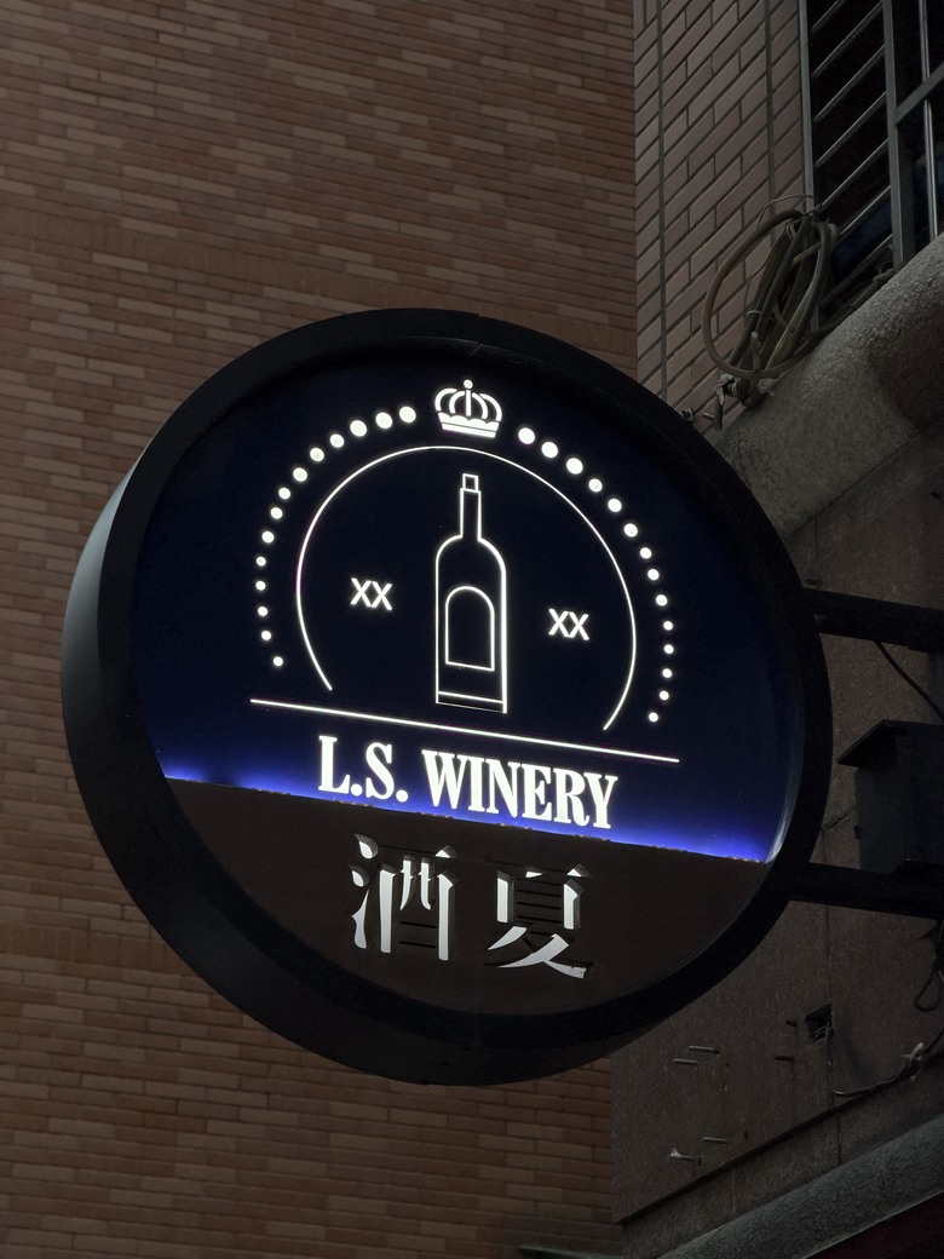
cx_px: 472
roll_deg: -0.4
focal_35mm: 100
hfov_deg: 14.8
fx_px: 3636
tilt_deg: +23.8
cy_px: 630
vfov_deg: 19.6
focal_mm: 16.89
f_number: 2.8
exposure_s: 1/60
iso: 250
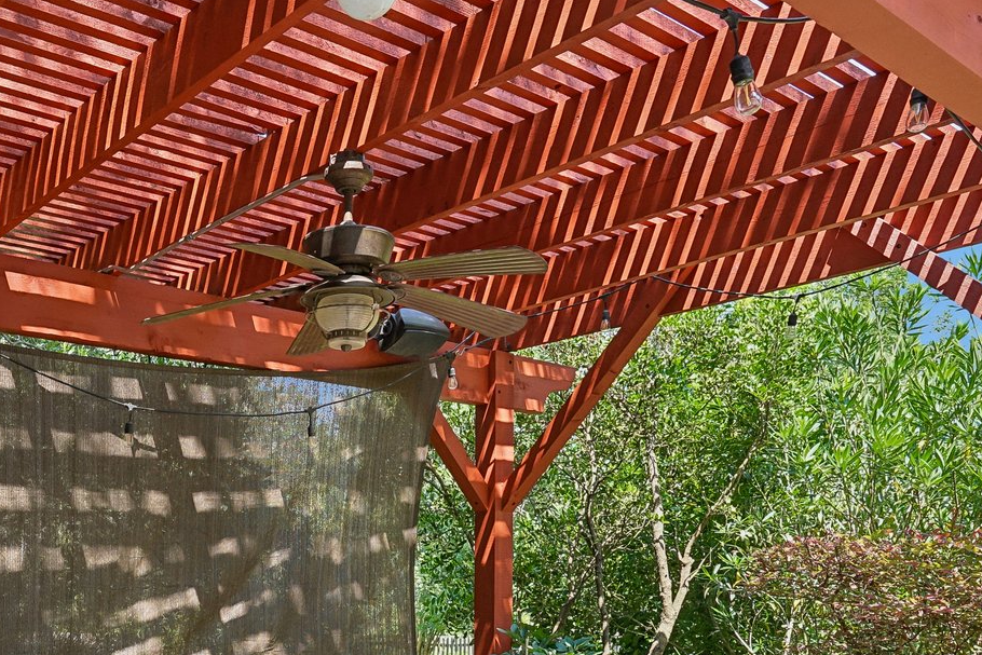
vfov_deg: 34.5
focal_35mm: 36
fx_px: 982
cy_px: 606
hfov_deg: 49.6
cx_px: 179
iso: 200
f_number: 8
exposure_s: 1/50
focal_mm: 16
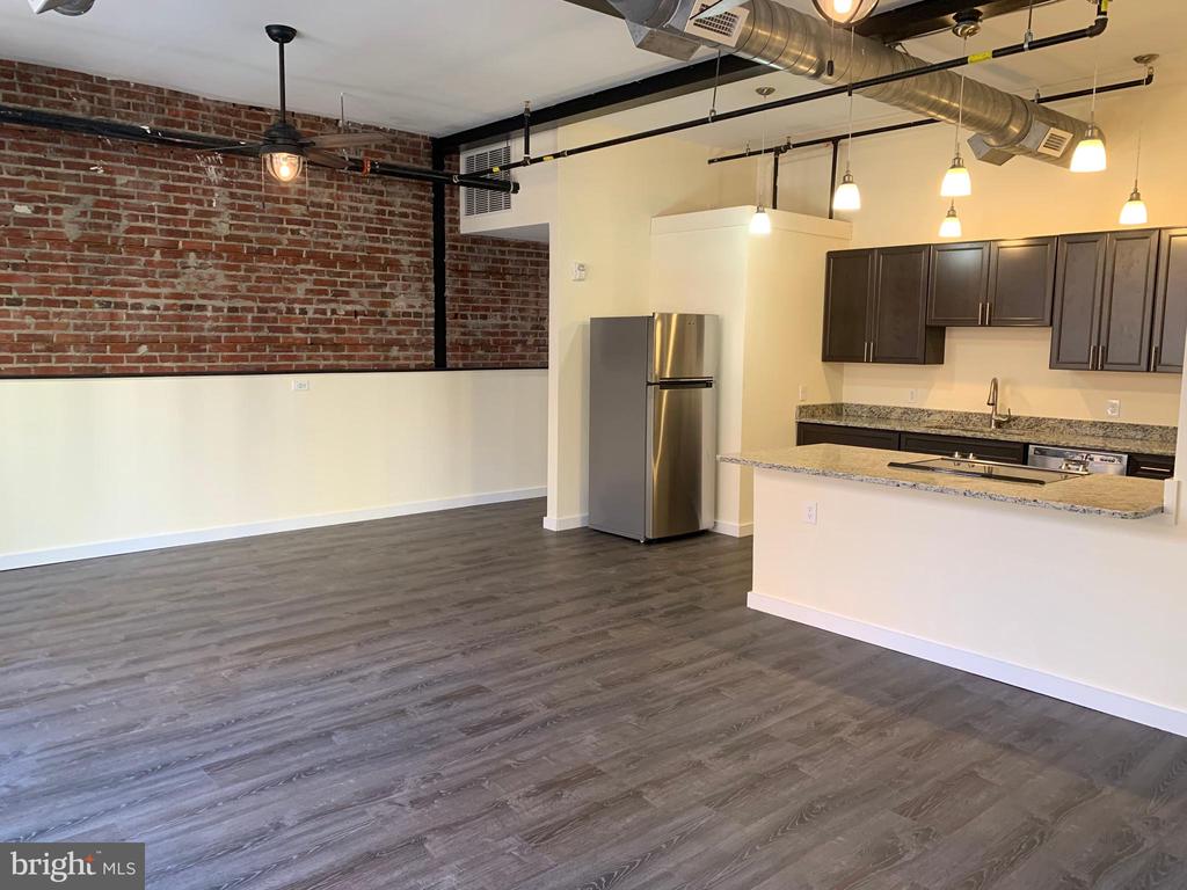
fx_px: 892
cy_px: 445
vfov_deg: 53.1
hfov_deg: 67.3
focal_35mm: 26
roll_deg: -0.9
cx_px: 594
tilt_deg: -6.7
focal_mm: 4.25
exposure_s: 1/60
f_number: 1.8
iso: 125
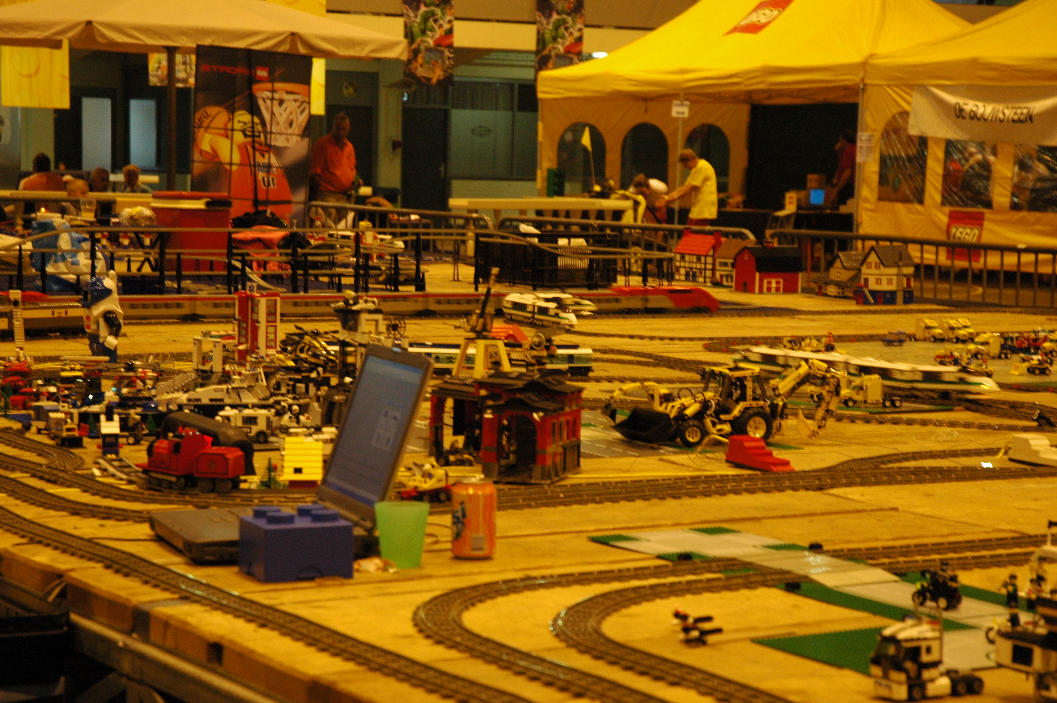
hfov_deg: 24.6
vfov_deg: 16.5
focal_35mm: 82
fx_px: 2420
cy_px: 352
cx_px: 528
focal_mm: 55
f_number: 4.5
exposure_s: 1/20
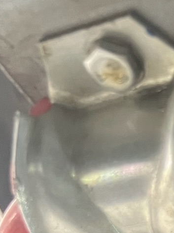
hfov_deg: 11.5
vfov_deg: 14.5
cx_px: 375
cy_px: 466
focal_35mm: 113
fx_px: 758
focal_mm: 5.7
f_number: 1.5
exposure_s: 1/60
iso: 500
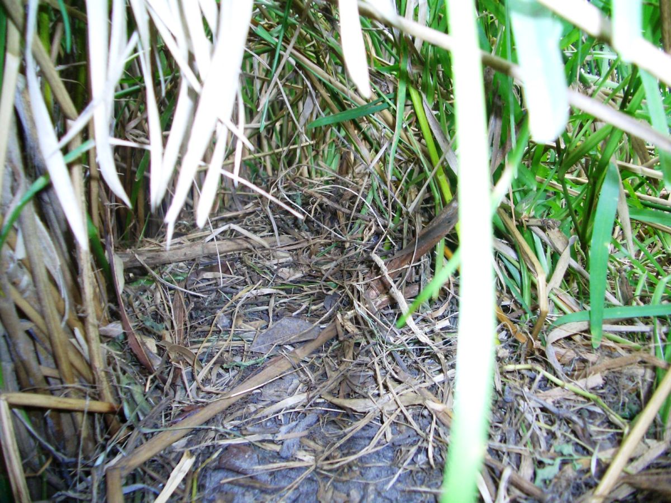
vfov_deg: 40.7
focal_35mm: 35
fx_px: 678
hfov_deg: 52.6
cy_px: 252
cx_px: 336
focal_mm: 5.8
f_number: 2.6
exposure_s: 1/60
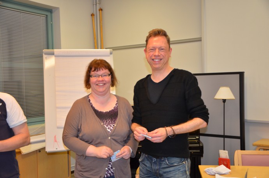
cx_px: 134
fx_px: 336
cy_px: 89
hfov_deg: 43.7
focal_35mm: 45
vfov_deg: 29.7
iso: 800
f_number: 4.2
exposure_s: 1/60
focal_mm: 30
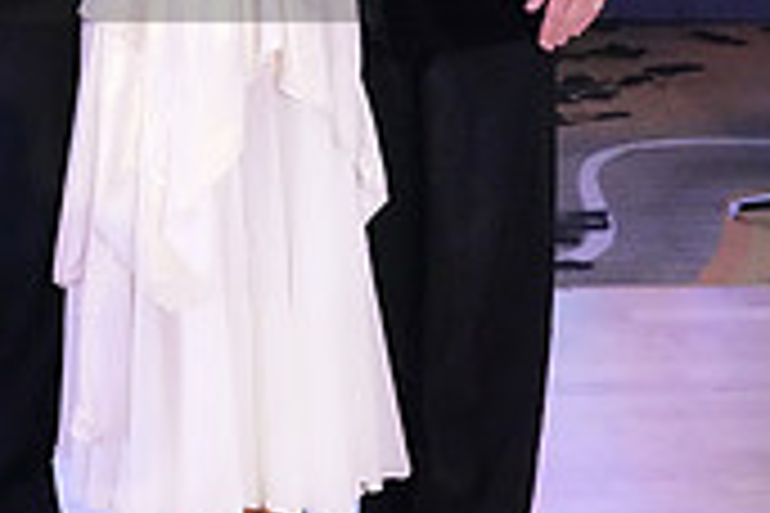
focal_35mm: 122
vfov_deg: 11.0
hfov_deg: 16.2
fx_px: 2609
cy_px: -97
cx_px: -108
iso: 12800
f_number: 5.6
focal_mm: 36
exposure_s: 1/400
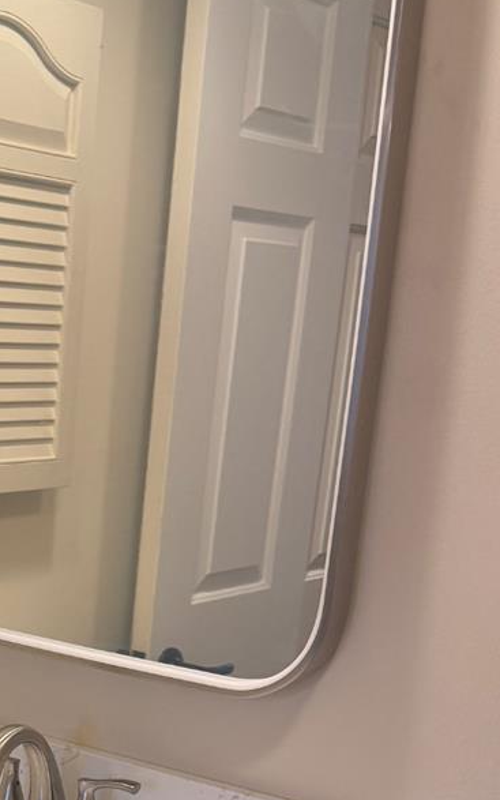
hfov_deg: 19.1
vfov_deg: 30.1
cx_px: -63
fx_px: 1417
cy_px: 722
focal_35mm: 65
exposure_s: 1/120
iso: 200
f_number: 1.78
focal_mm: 6.76
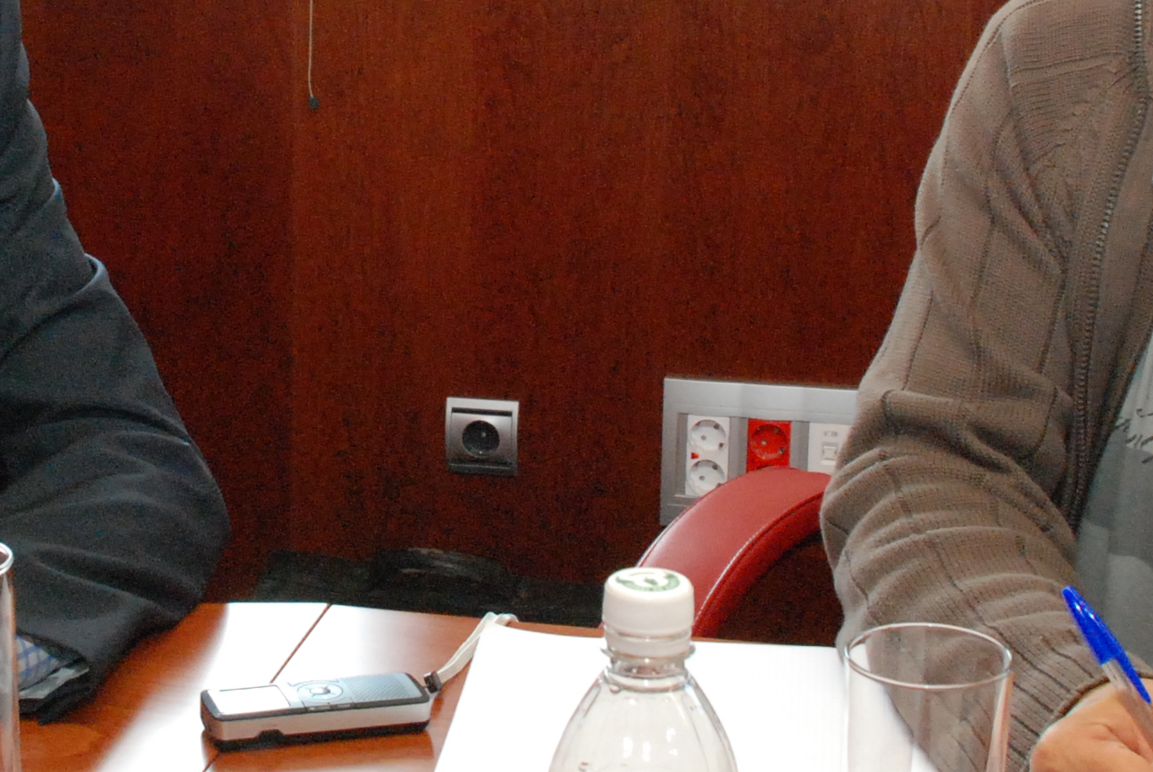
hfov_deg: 24.8
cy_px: 174
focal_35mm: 81
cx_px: 307
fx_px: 2597
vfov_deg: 16.8
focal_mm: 18
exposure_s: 1/80
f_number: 8
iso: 1250
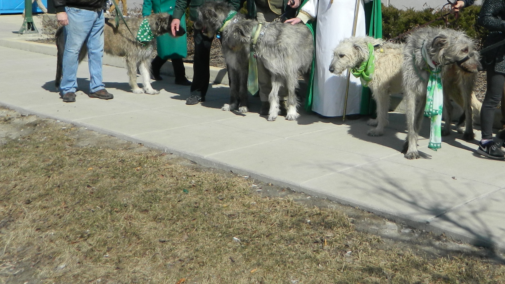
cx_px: 345
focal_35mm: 48
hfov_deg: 42.2
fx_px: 643
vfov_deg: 24.3
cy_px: 34
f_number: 8.7
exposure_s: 1/200
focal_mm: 4.5
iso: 80
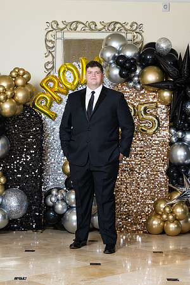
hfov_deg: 14.1
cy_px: 142
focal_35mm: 97
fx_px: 768
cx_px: 95
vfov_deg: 21.0
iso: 320
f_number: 8
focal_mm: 97
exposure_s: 1/100
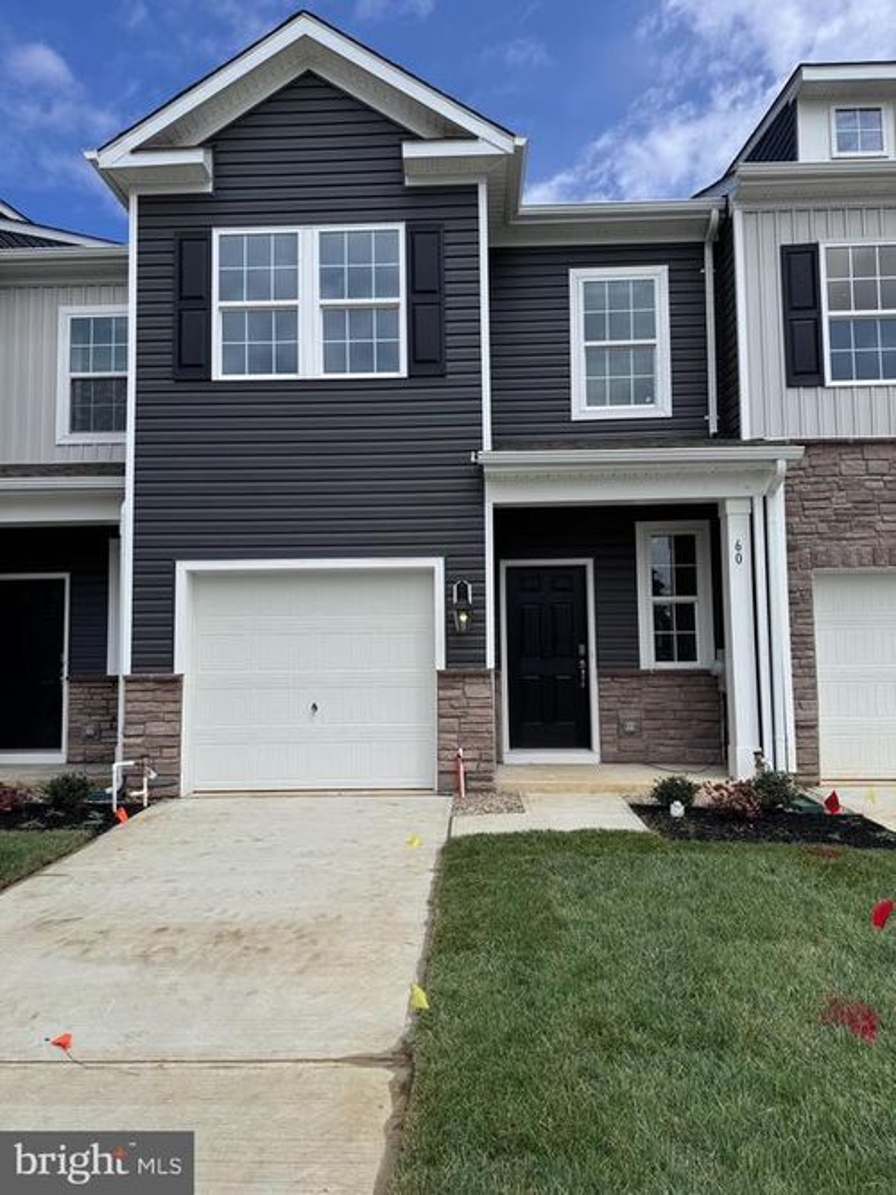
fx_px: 829
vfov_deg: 71.6
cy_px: 598
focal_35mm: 24
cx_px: 448
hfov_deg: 56.8
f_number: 1.78
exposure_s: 1/7092
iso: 80
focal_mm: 6.76
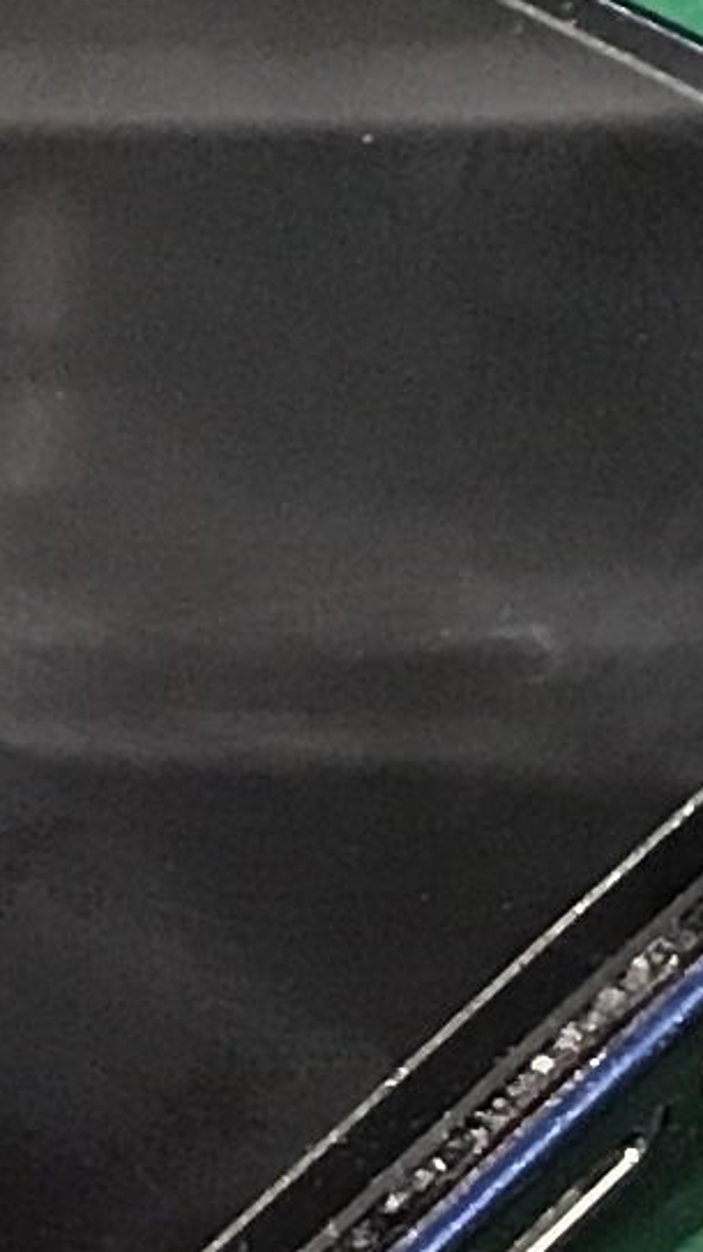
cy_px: 779
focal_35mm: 203
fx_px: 6735
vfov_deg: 10.6
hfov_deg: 5.6
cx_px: -1348
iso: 200
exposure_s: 1/33
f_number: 2.4
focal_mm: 3.3
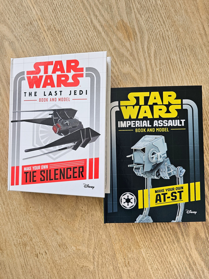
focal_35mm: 23
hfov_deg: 58.9
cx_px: 104
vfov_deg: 73.9
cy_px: 140
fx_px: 185
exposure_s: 1/207
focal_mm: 6.3
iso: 250
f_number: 1.7
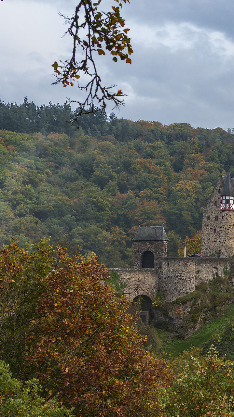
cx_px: 349
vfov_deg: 32.8
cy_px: 218
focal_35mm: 64
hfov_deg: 17.1
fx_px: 706
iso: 100
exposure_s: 2
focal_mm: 31
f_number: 8
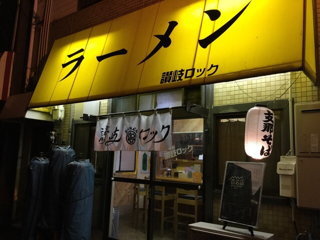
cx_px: 160
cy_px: 120
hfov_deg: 58.4
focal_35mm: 31
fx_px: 287
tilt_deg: +7.1
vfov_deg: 45.4
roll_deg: -4.4
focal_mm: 3.3
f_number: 2.4
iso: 100
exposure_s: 1/30
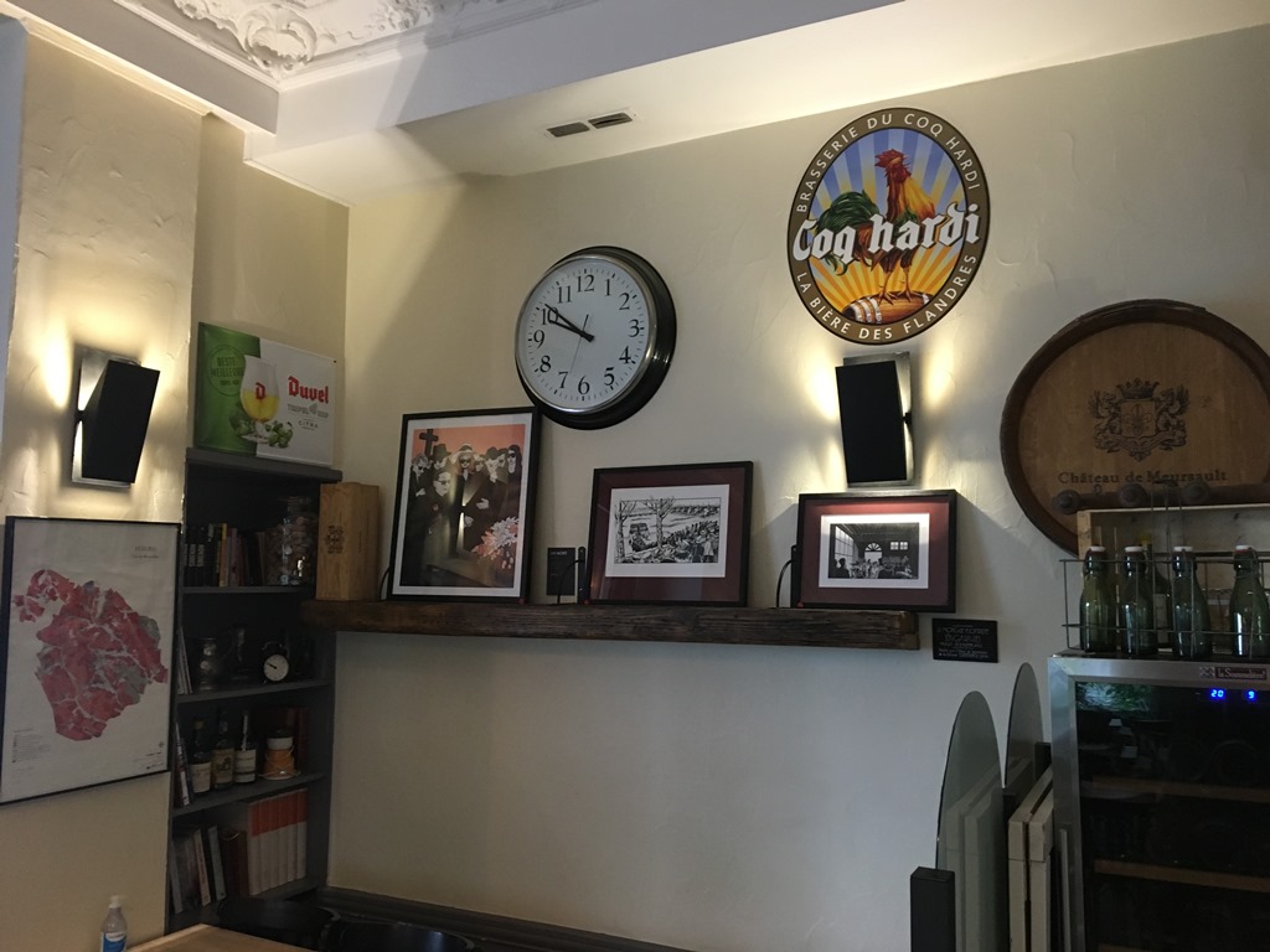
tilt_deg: +5.7
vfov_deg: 48.2
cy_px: 476
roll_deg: -0.7
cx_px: 635
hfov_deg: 61.7
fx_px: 1064
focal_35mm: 29
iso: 200
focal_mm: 4.15
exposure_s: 1/33
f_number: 2.2
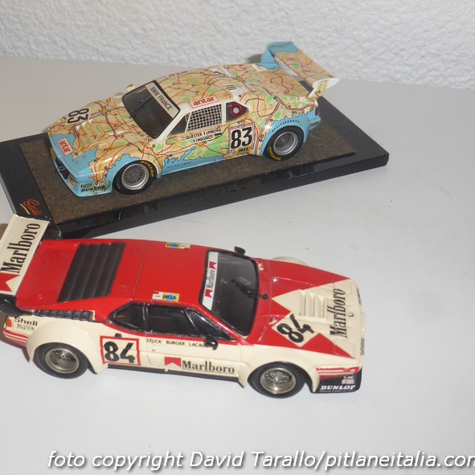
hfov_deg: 30.9
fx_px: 854
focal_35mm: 55
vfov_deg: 31.1
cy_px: 235
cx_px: 171
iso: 100
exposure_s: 1/60
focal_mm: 7.9
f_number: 4.1
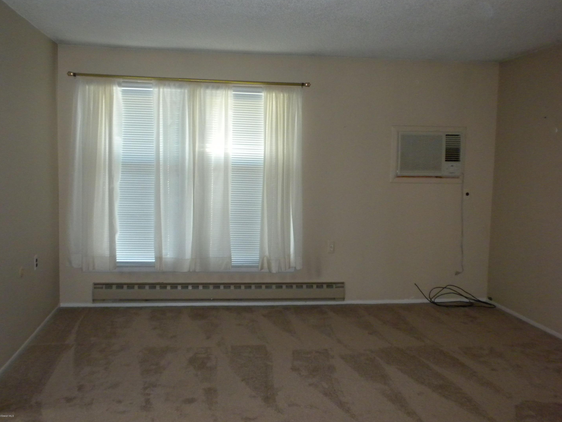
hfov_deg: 47.9
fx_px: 633
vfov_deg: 36.8
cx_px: 276
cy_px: 207
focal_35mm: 39
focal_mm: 6.6
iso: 400
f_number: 3.5
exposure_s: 1/30
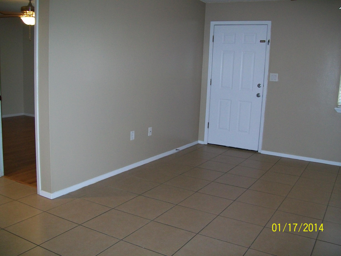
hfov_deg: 54.0
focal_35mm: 34
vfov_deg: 41.8
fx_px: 335
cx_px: 170
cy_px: 128
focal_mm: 6.1
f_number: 2.7
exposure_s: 1/60
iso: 160
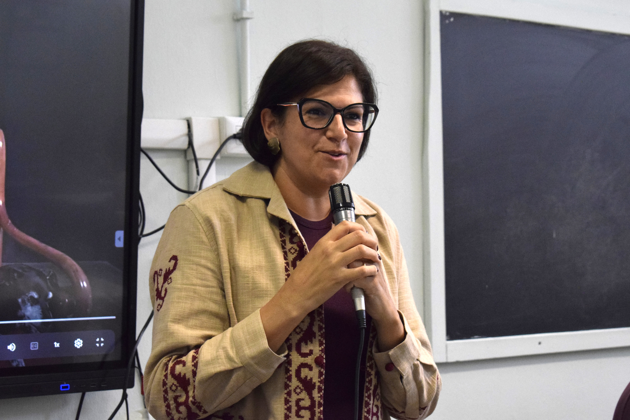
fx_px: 1444
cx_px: 315
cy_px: 210
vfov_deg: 16.6
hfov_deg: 24.6
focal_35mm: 82
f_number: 6.3
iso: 3200
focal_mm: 55
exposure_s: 1/200
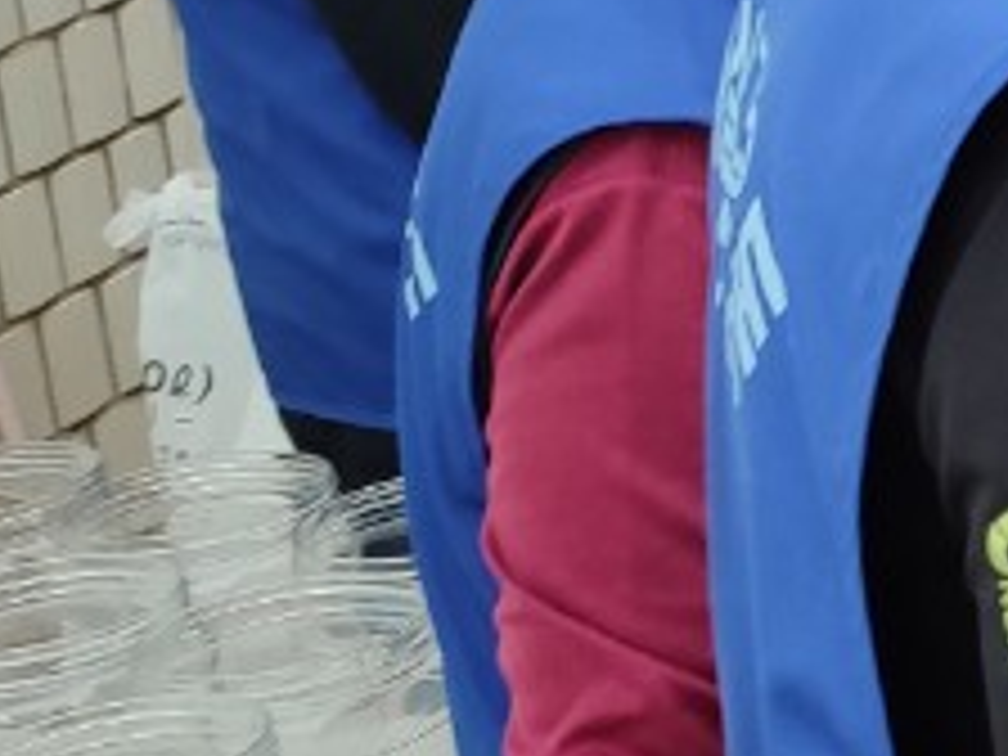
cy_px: 0
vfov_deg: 10.3
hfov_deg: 12.4
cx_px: 1904
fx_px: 4164
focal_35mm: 143
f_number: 1.9
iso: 61
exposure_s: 1/30
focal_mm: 6.04
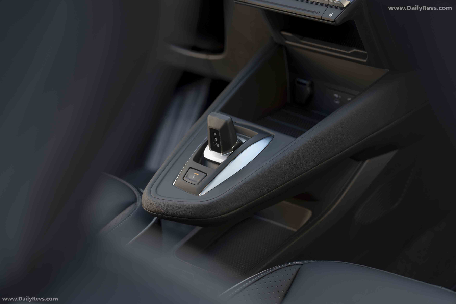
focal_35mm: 70
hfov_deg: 28.8
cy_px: 152
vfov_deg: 19.5
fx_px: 887
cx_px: 228
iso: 100
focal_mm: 70
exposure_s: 1/30
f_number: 2.8
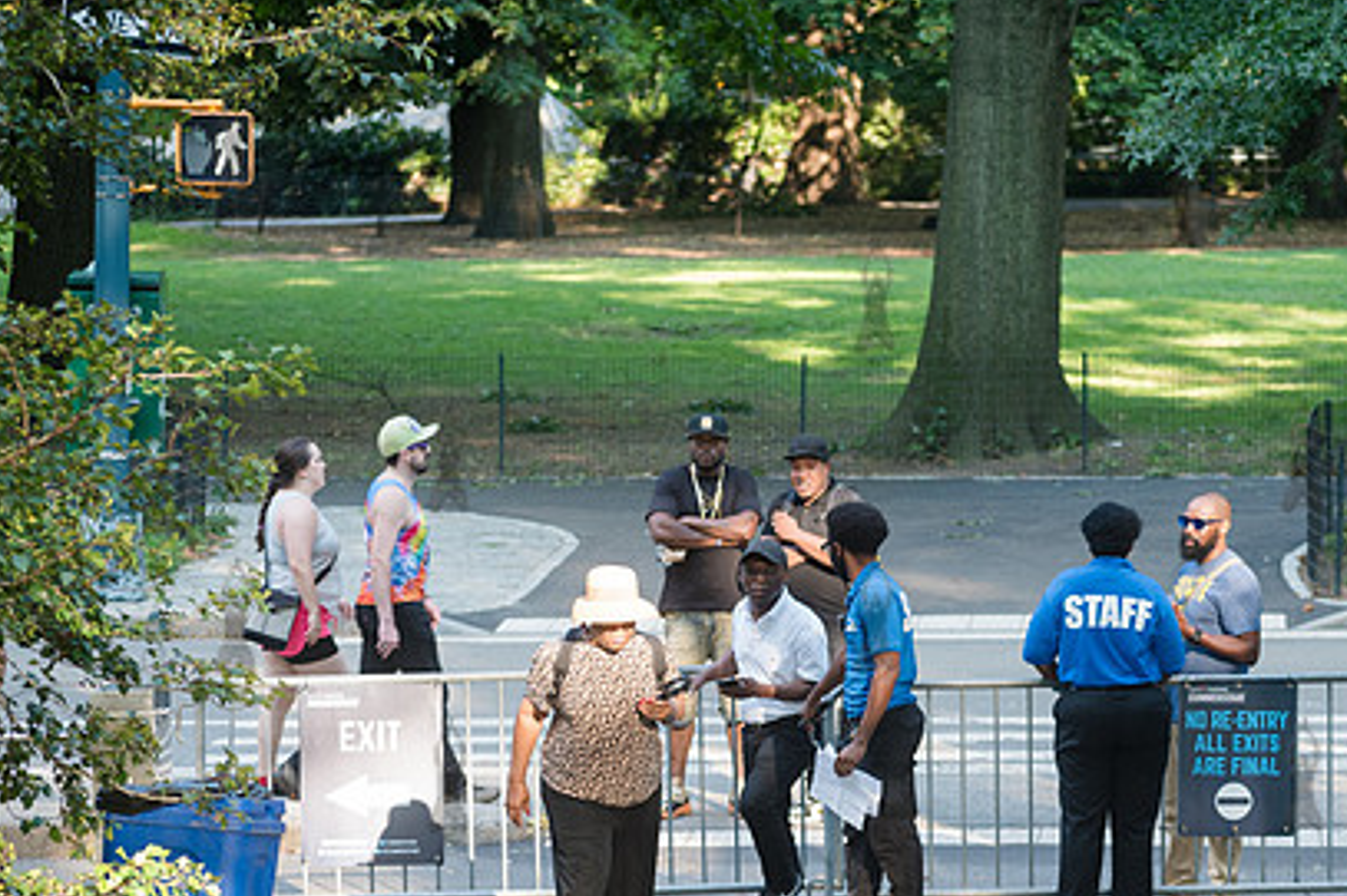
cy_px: 613
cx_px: 874
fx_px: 7069
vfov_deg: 7.3
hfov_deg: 10.9
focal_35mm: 189
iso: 500
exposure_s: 1/200
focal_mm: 125
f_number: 4
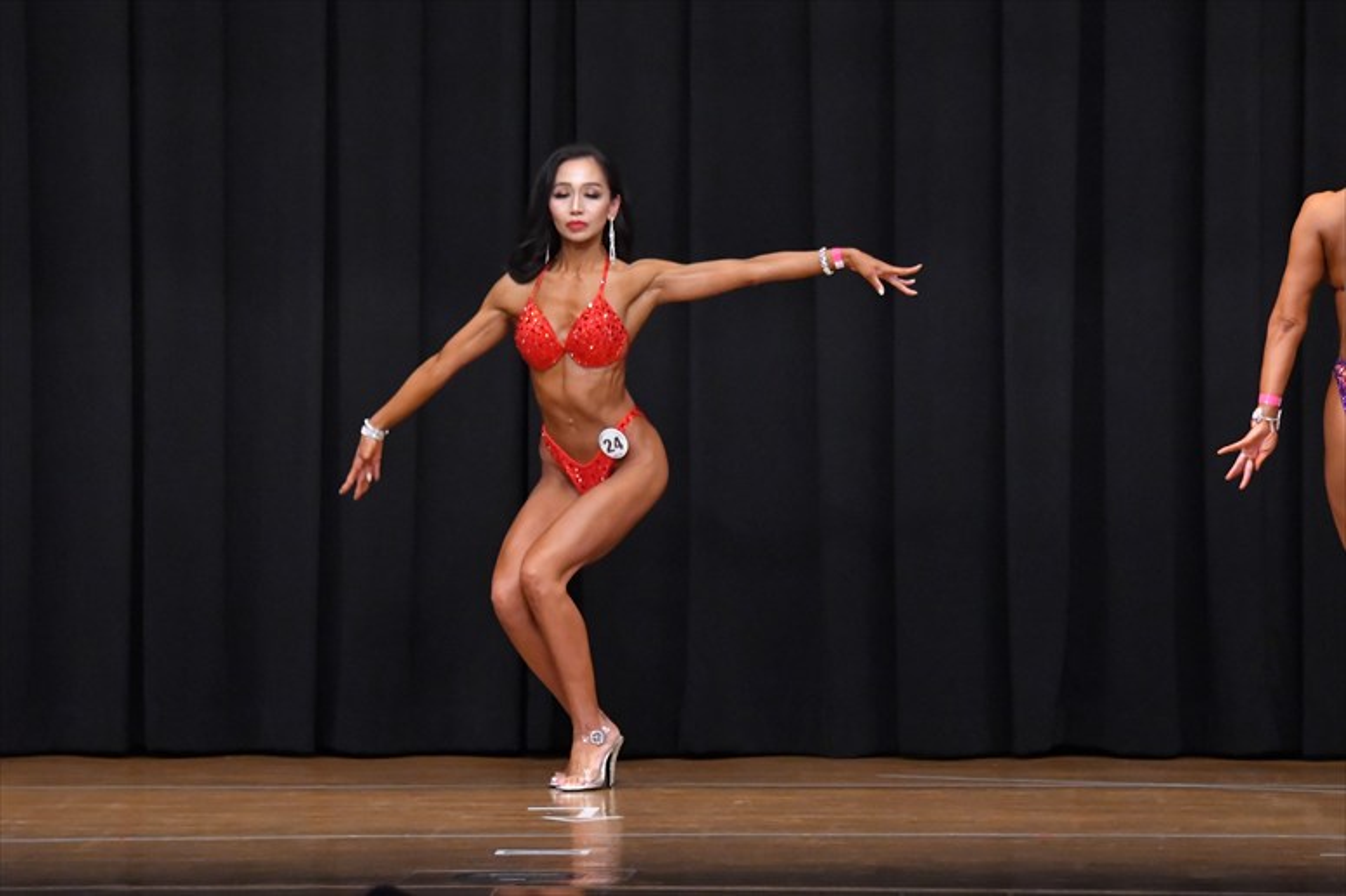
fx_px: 8969
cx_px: 673
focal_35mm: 240
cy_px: 448
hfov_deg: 8.6
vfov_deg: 5.7
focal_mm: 160
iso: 8000
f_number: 5.6
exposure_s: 1/400
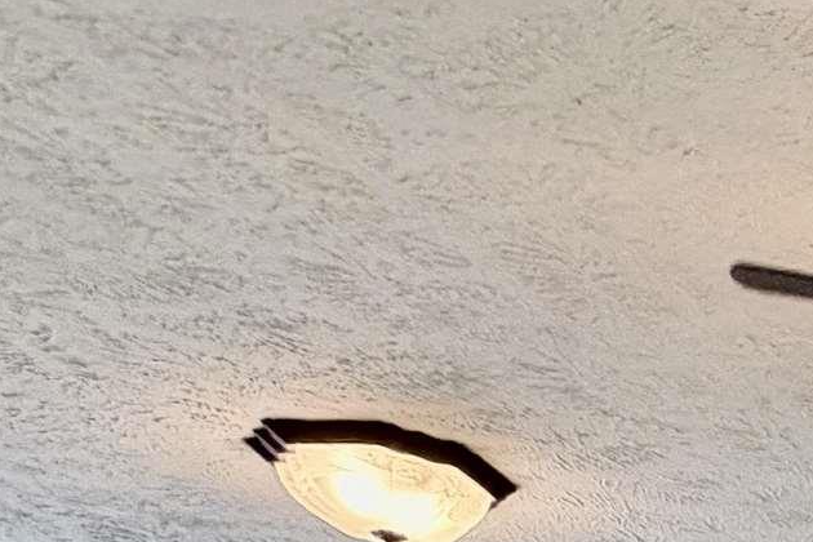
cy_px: 1130
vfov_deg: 15.0
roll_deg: -1.4
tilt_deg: -2.6
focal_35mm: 71
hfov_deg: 17.0
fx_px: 1603
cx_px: 1772
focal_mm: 2.22
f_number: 2.2
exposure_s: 1/120
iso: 250
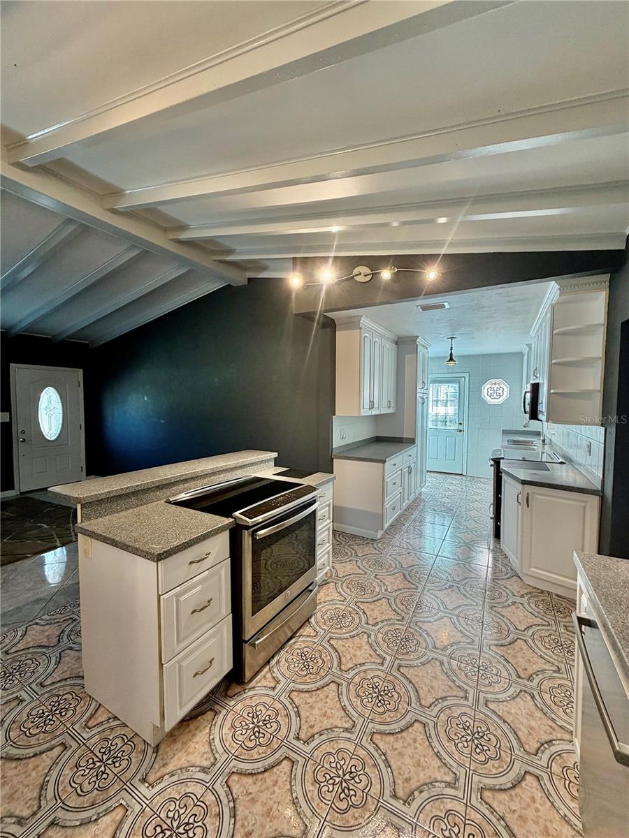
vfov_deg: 102.1
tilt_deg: -3.3
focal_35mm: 14
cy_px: 419
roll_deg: -0.3
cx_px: 314
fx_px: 339
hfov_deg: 85.7
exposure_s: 1/60
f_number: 2.2
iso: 160
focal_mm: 2.22
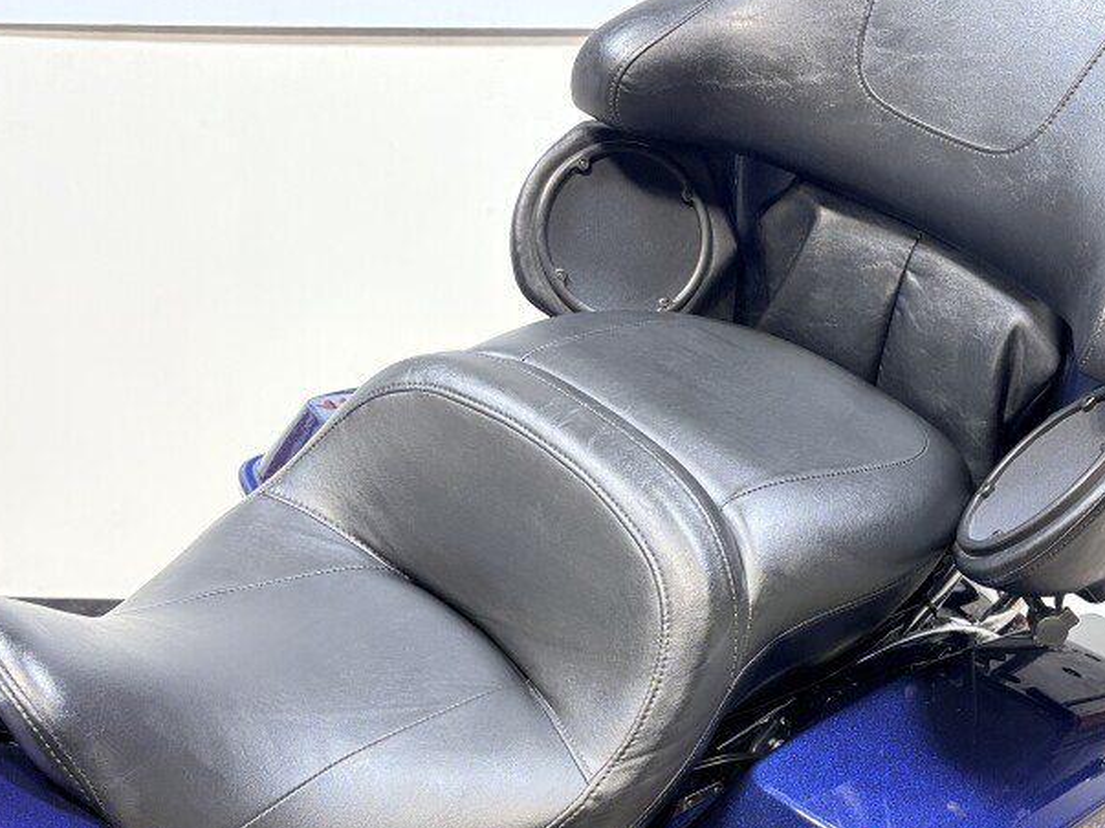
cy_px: 592
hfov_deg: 41.1
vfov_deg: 31.1
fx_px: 1468
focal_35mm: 46
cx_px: 661
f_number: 1.6
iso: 64
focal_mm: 5.96
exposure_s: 1/120
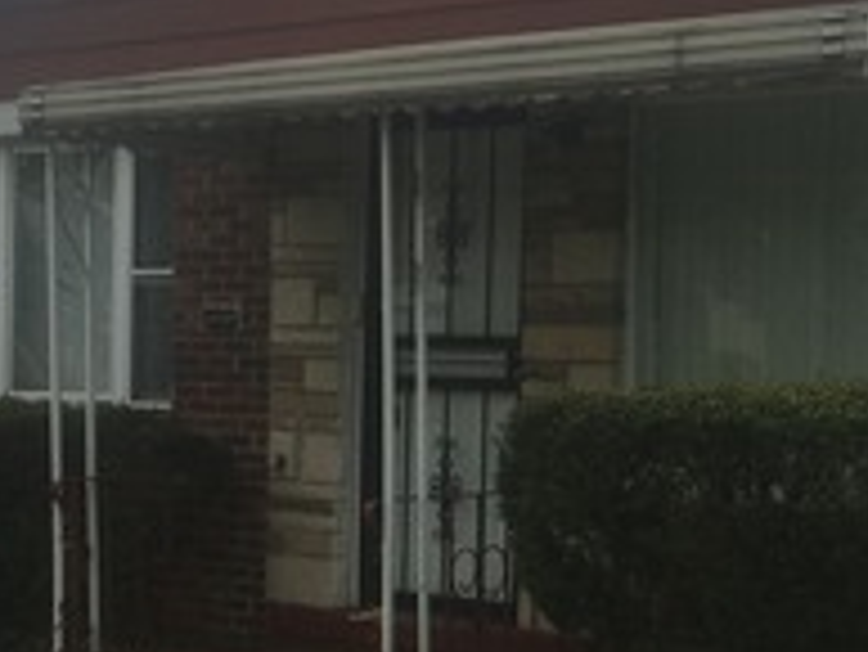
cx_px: 661
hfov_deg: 20.3
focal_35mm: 96
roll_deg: +1.1
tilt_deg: -3.7
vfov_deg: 15.4
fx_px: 2409
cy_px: 454
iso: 32
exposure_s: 1/964
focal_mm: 4.15
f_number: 2.2
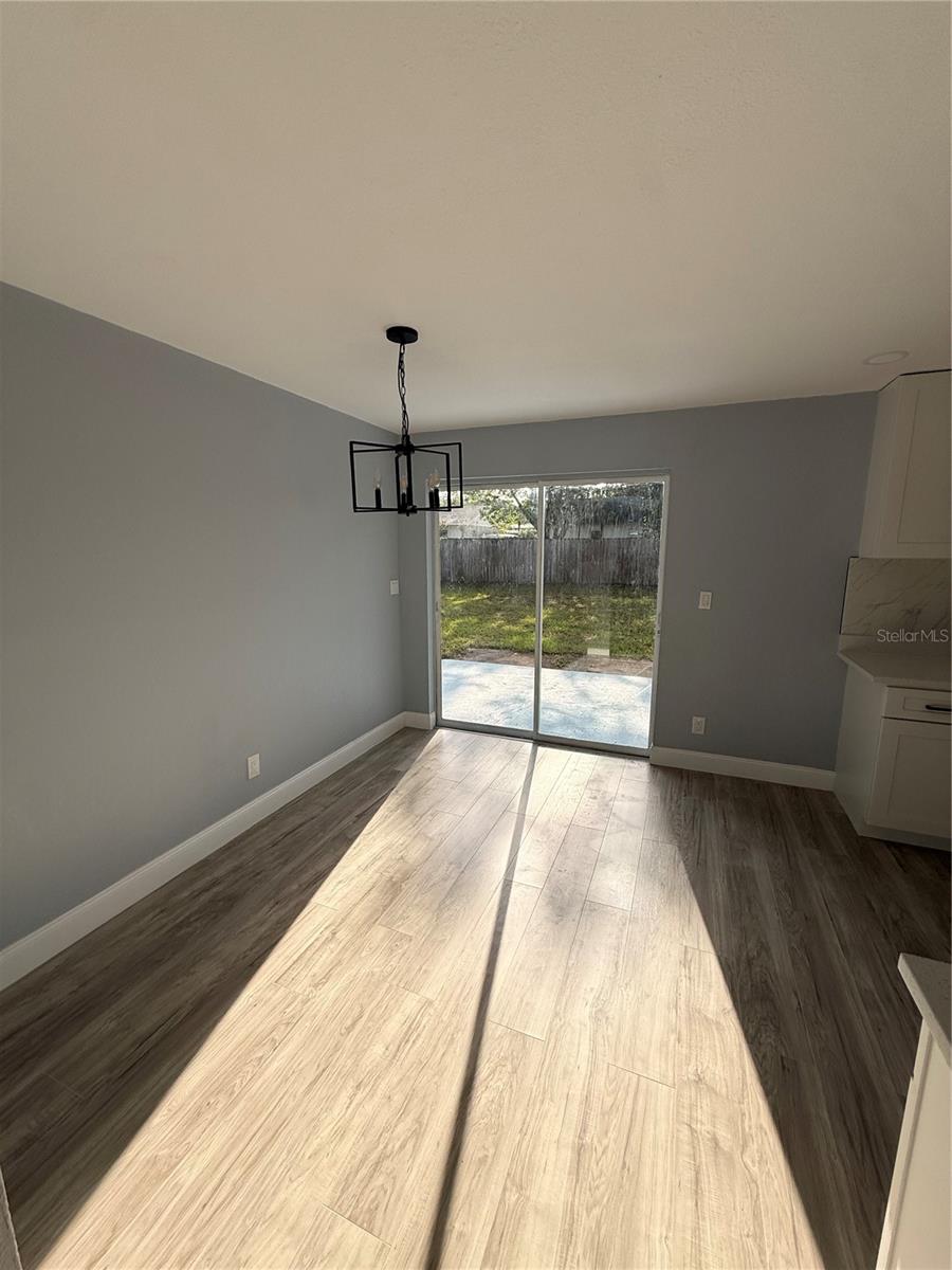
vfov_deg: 102.1
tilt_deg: -10.9
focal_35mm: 14
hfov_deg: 85.7
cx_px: 476
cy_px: 635
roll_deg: -0.1
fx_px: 513
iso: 64
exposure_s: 1/1497
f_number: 2.2
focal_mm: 2.22
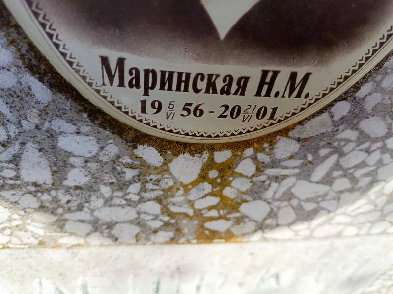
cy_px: 147
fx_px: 284
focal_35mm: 25
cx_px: 196
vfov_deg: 54.9
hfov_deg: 69.4
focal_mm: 4.76
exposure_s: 1/431
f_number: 1.69
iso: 112
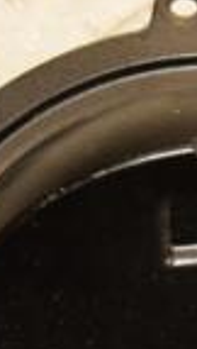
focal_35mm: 276
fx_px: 2550
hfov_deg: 4.4
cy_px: 344
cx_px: 229
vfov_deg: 7.8
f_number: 5
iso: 800
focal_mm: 42
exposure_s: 1/200
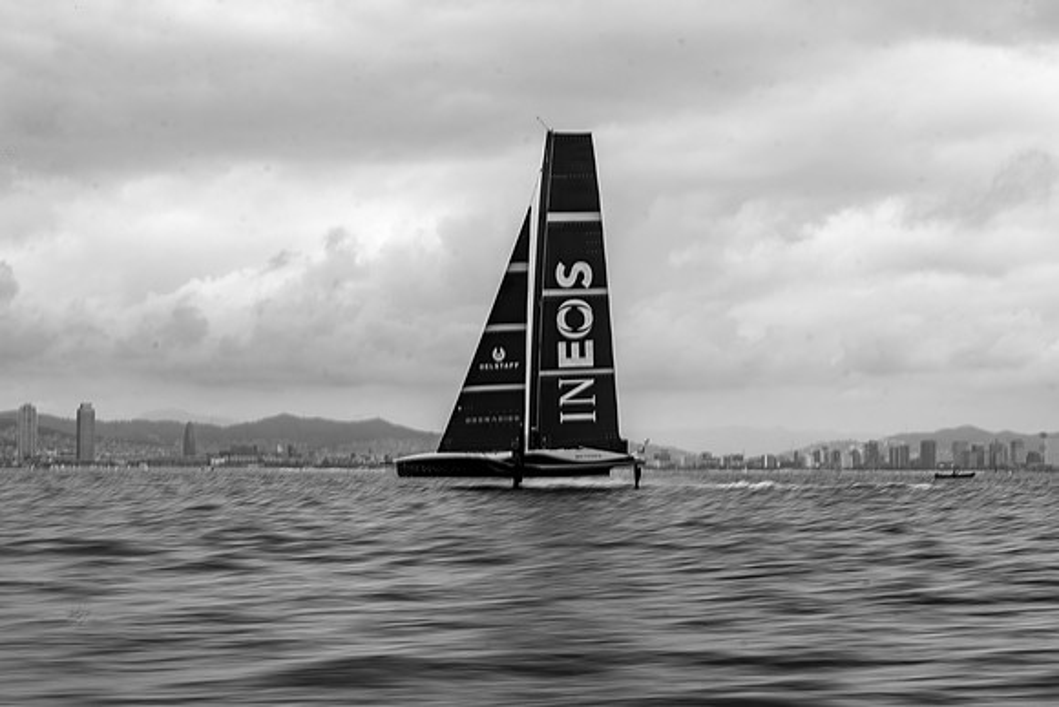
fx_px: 2120
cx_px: 530
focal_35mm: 72
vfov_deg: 18.9
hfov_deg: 28.1
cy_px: 361
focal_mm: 70
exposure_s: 1/30
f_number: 22
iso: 100
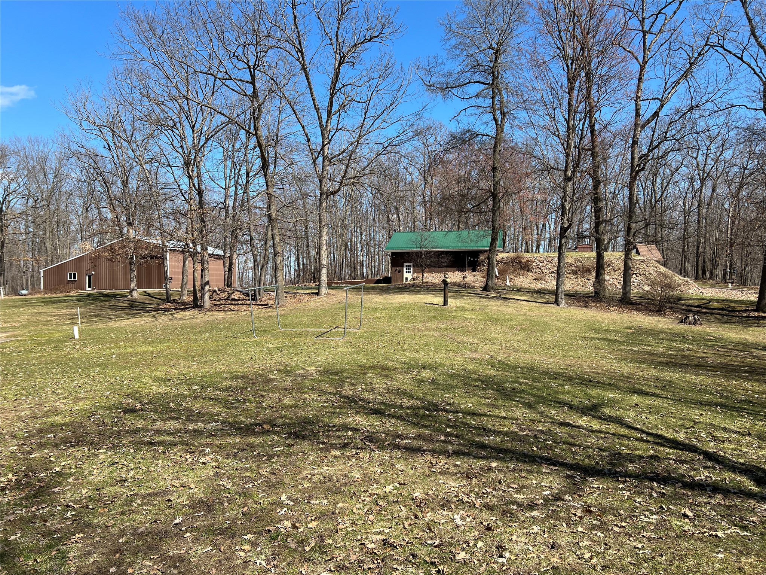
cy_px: 288
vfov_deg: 53.1
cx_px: 383
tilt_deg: -0.5
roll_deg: +0.1
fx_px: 575
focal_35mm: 26
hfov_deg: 67.3
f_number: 1.5
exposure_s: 1/2353
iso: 50
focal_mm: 5.7
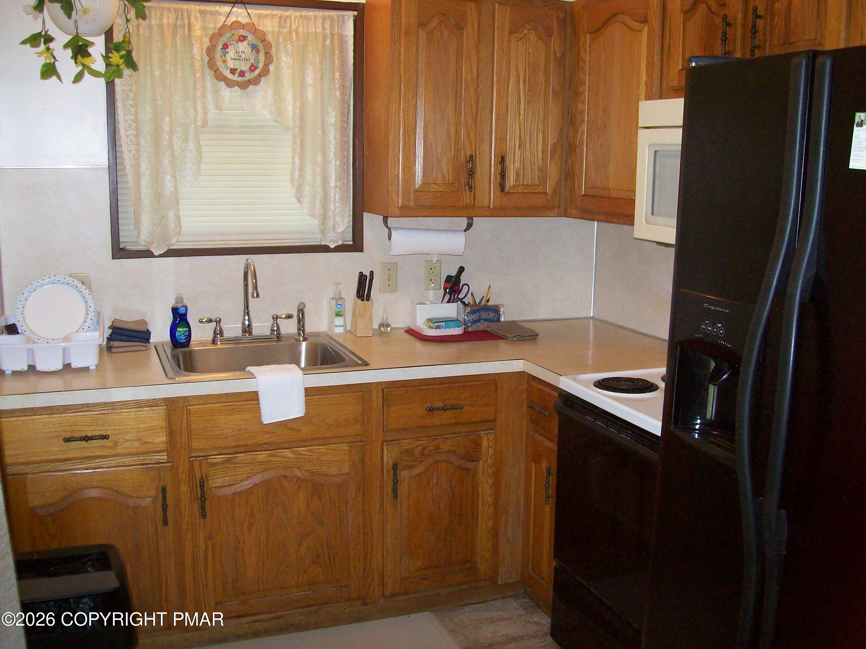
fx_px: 901
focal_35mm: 36
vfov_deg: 39.7
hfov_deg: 51.4
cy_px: 324
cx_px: 433
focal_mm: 6
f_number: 2.7
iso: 200
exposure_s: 1/64
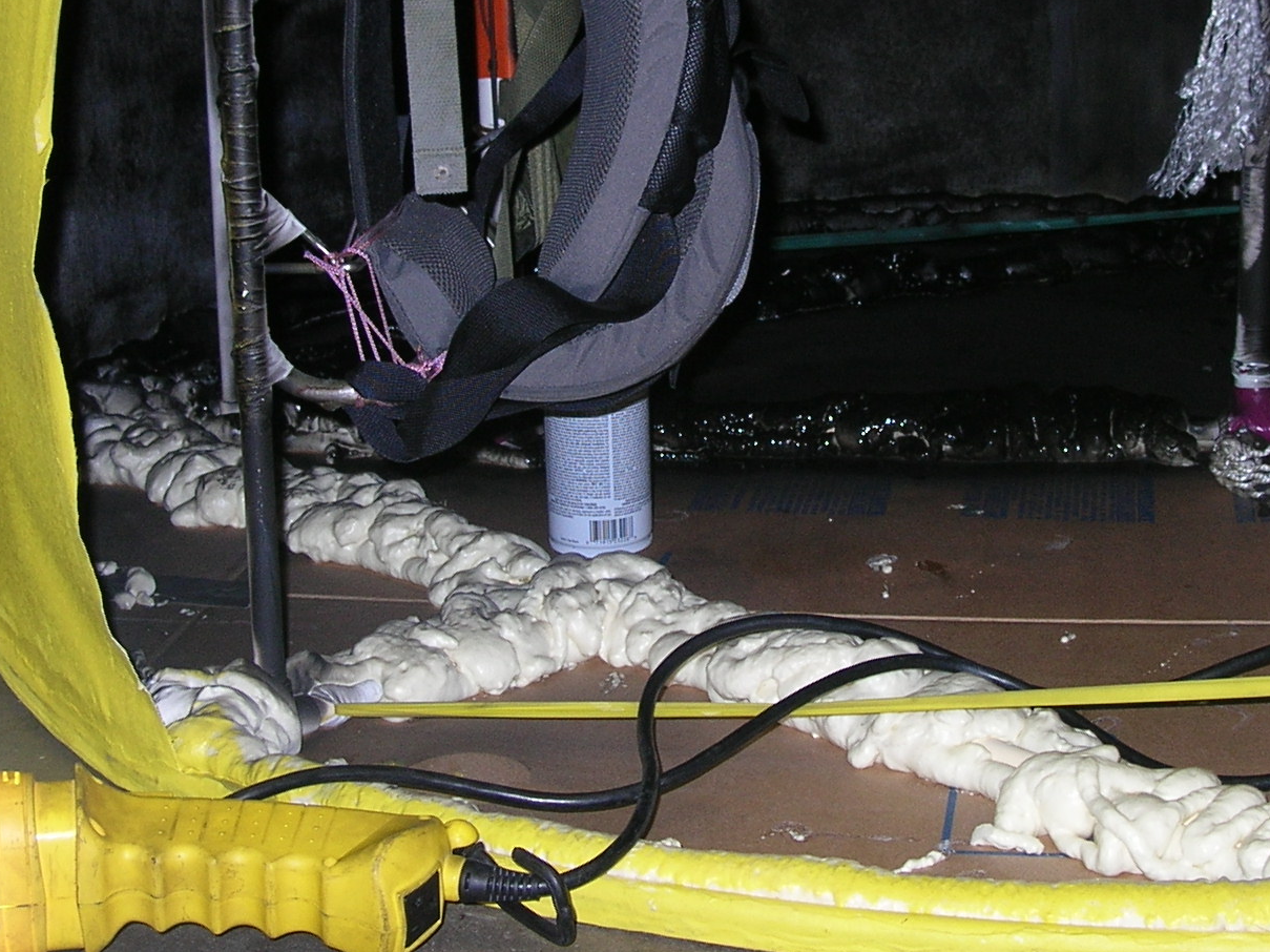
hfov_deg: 28.5
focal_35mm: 68
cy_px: 325
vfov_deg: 21.5
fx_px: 2494
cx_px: 785
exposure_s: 1/60.1
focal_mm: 6
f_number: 2.7
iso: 50
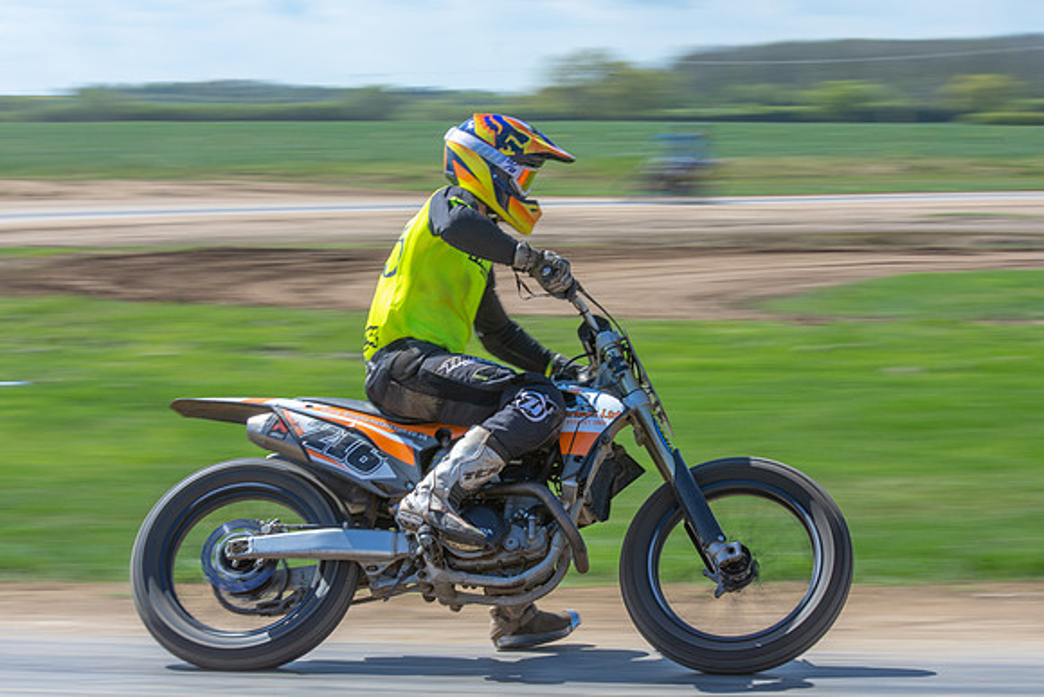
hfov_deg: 18.6
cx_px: 522
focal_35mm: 110
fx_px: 3184
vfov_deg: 12.5
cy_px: 348
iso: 125
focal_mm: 70
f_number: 9
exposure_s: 1/125
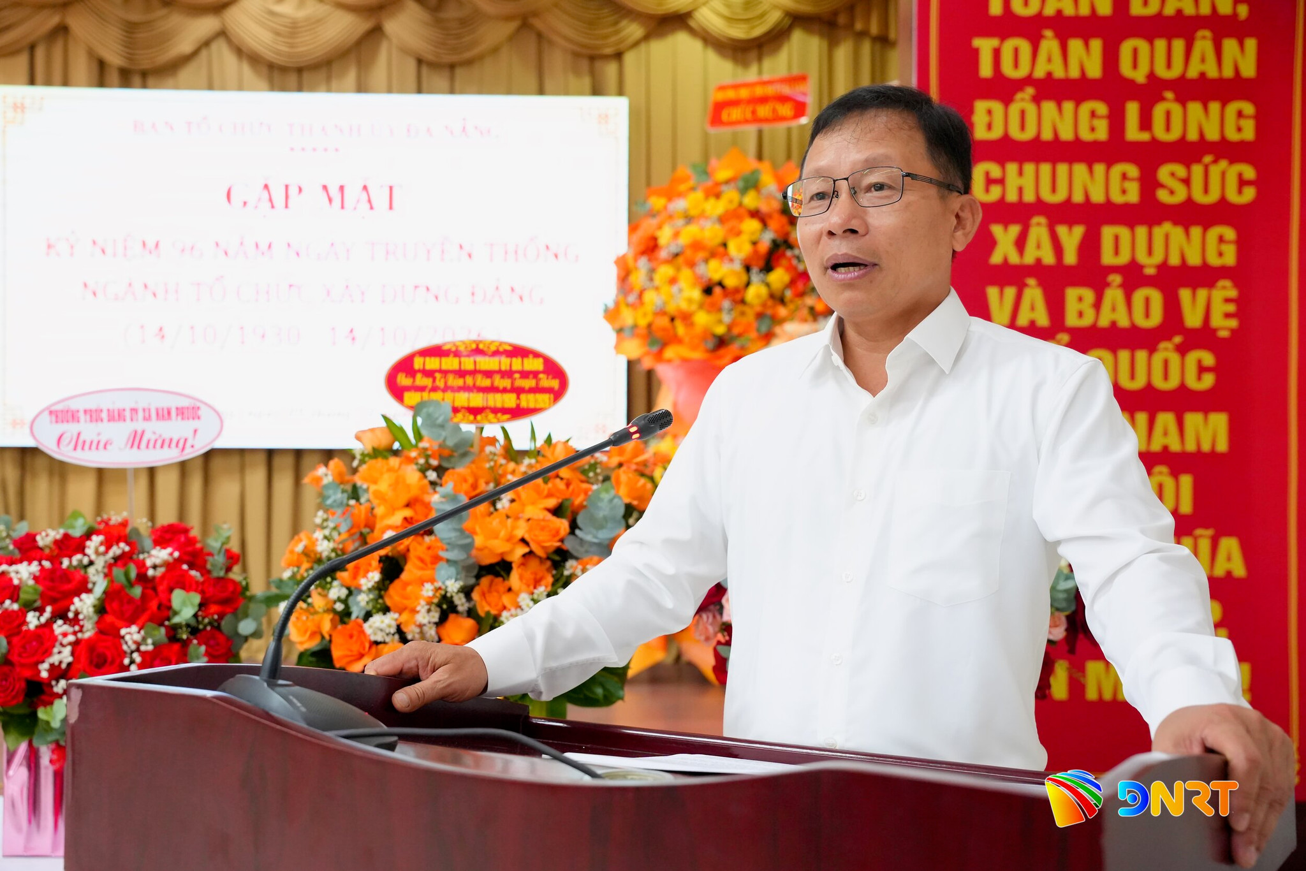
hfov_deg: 46.3
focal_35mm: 42
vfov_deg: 31.8
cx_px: 653
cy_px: 436
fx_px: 1527
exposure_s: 1/320
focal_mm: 42.1
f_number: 4.5
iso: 4000
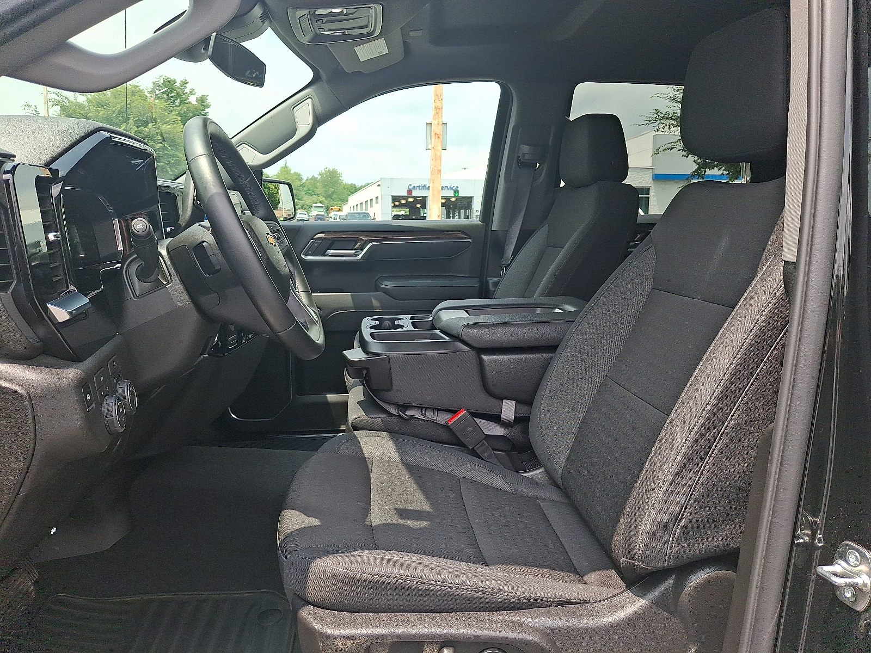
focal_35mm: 25
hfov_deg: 69.4
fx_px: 629
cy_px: 326
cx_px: 436
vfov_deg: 54.9
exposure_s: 1/909
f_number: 1.8
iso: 30
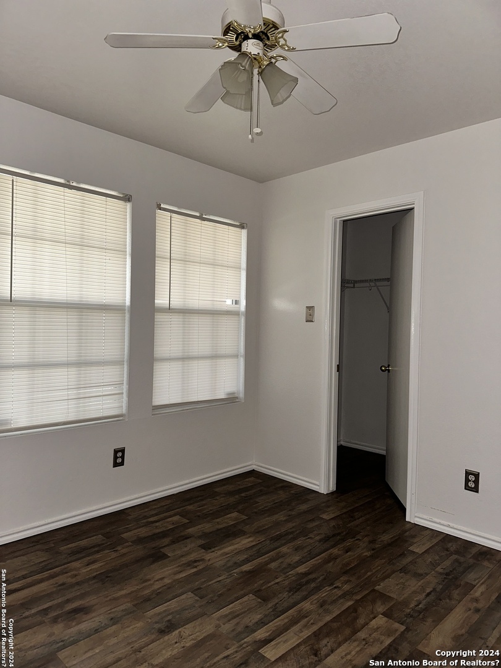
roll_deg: -1.7
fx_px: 463
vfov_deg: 71.6
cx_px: 250
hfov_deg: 56.8
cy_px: 334
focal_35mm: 24
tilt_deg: -1.3
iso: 100
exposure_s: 1/10
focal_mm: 6.86
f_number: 1.78
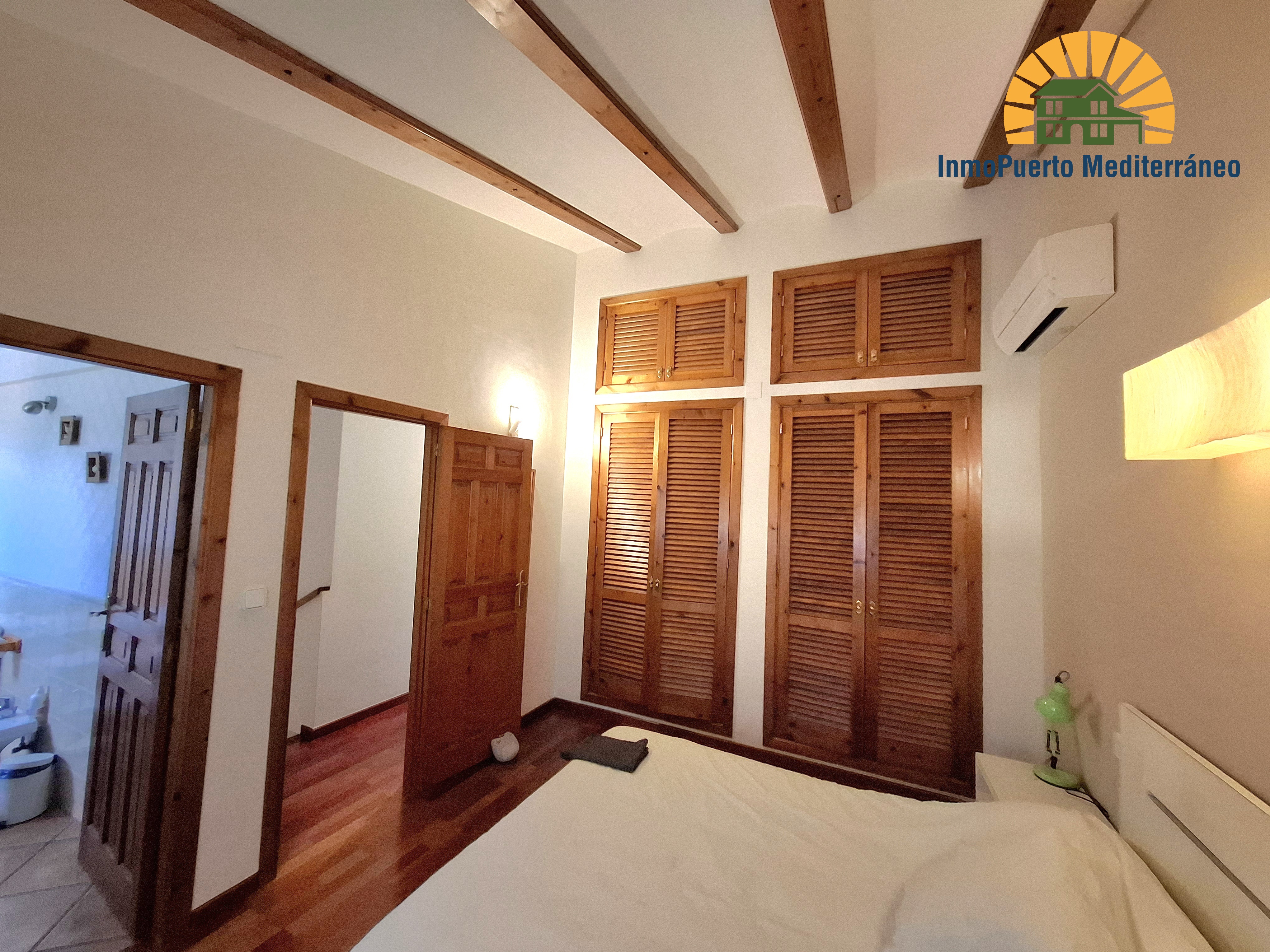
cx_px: 635
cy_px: 476
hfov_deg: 106.2
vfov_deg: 89.9
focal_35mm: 13
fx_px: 477
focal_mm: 1.74
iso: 200
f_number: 2.2
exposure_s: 1/24
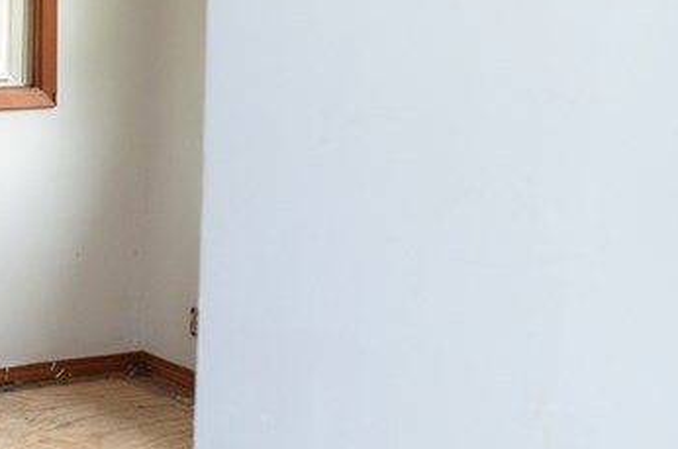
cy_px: 215
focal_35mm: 85
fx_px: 1597
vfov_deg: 16.0
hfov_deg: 21.6
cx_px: -209
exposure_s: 1/60
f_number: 3.5
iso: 1250
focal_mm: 18
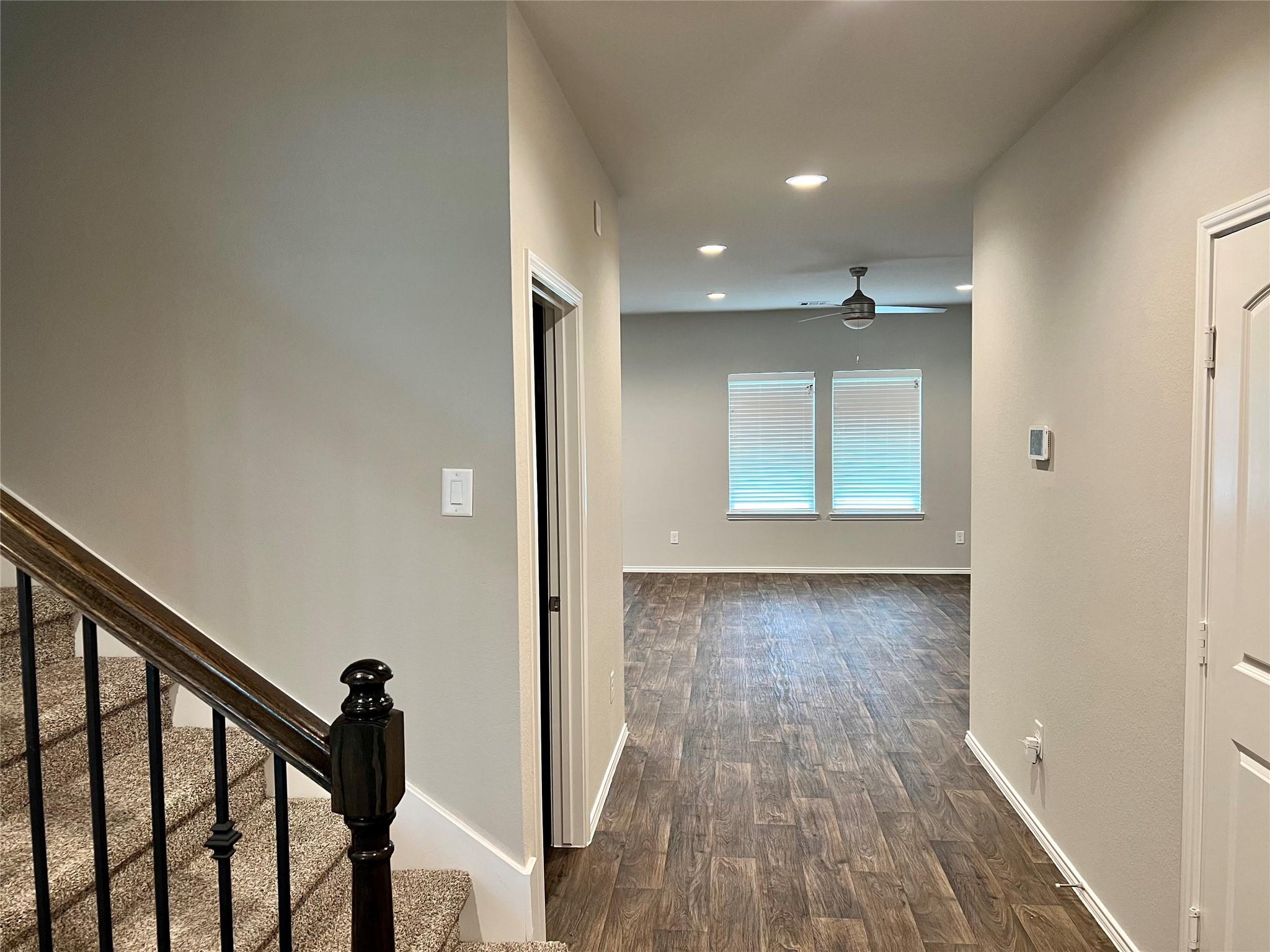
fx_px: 954
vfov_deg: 53.1
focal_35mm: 26
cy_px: 476
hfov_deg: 67.3
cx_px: 635
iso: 160
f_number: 1.5
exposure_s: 1/60
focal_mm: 5.7
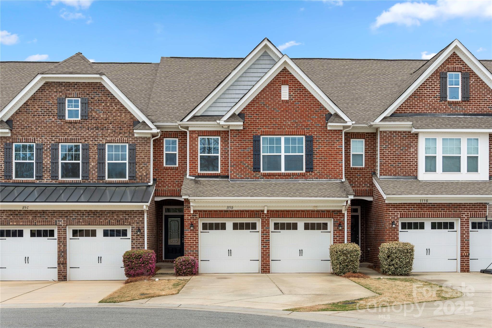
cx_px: 246
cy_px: 164
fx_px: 601
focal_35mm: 44
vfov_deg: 30.5
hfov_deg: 44.5
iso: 100
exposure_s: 1/125
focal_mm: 44
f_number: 8
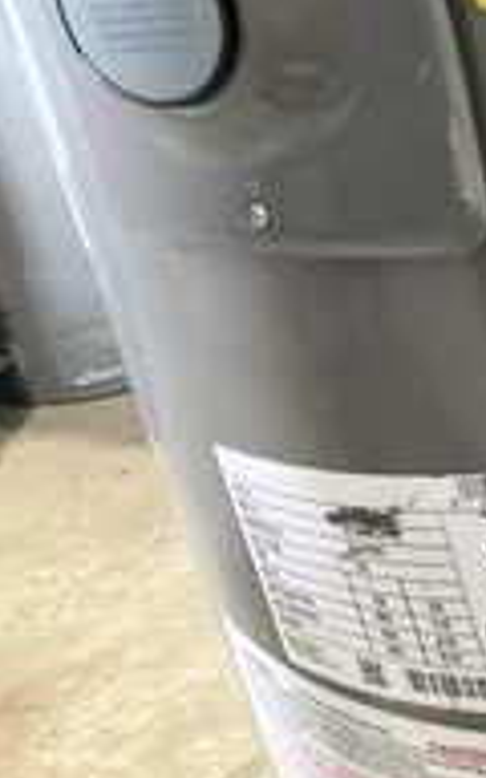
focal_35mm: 64
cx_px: 802
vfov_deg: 31.5
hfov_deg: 17.5
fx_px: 1356
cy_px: 207
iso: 320
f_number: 1.8
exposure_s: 1/40
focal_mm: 3
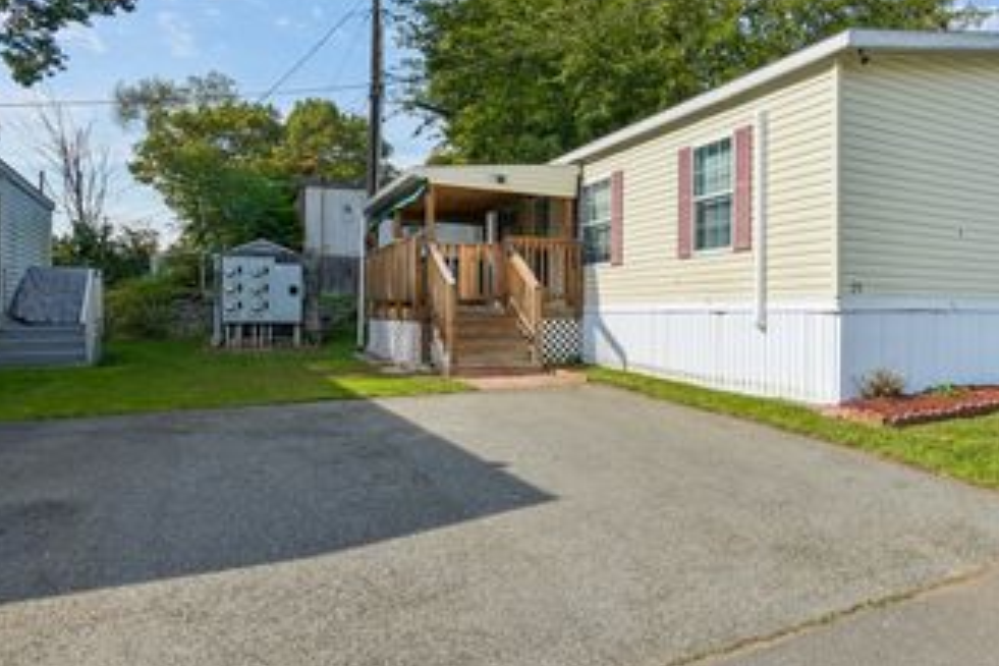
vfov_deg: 49.5
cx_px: 739
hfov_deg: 65.5
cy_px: 313
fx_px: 721
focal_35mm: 26
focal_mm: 17
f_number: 11
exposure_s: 1/1000
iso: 400
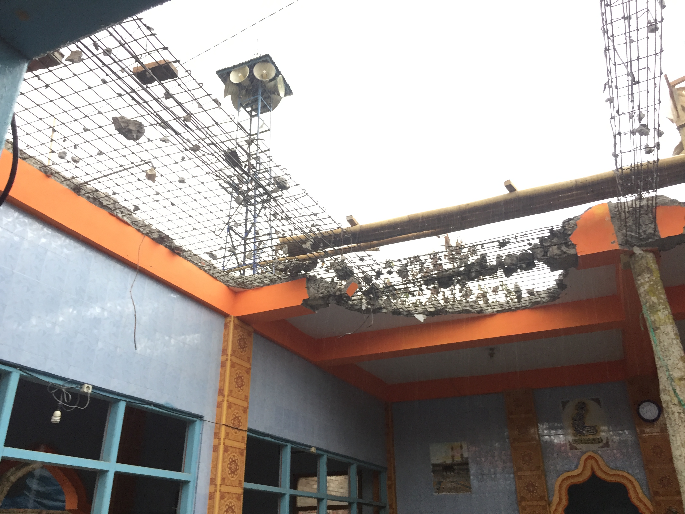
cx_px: 342
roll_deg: -1.7
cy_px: 257
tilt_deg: +25.7
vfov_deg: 48.2
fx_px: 574
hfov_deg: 61.7
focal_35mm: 29
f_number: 2.2
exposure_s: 1/33
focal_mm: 4.15
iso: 100
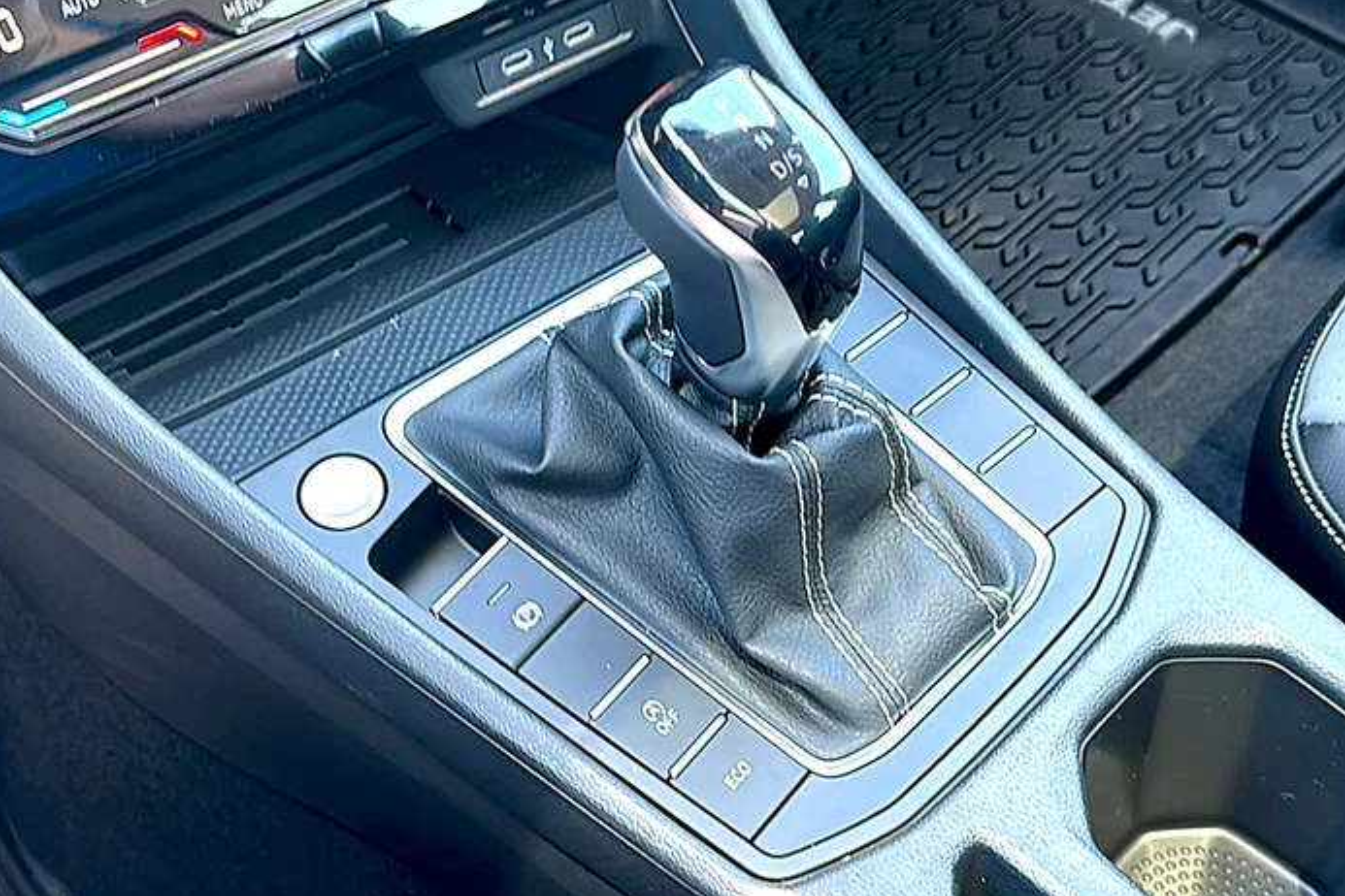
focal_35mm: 41
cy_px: 468
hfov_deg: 47.4
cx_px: 672
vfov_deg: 32.6
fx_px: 1532
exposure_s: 1/40
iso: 64
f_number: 1.78
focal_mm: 6.86
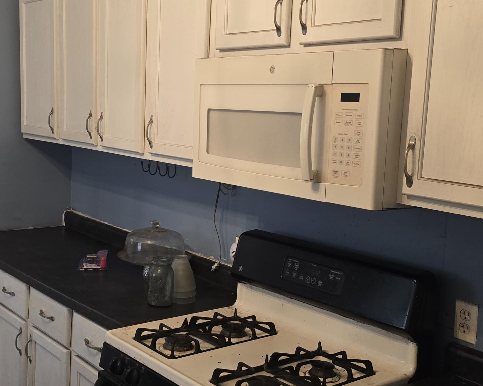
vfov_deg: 32.7
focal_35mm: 46
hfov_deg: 40.2
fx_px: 658
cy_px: 180
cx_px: 200
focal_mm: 6.3
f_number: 1.7
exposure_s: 1/120
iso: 320
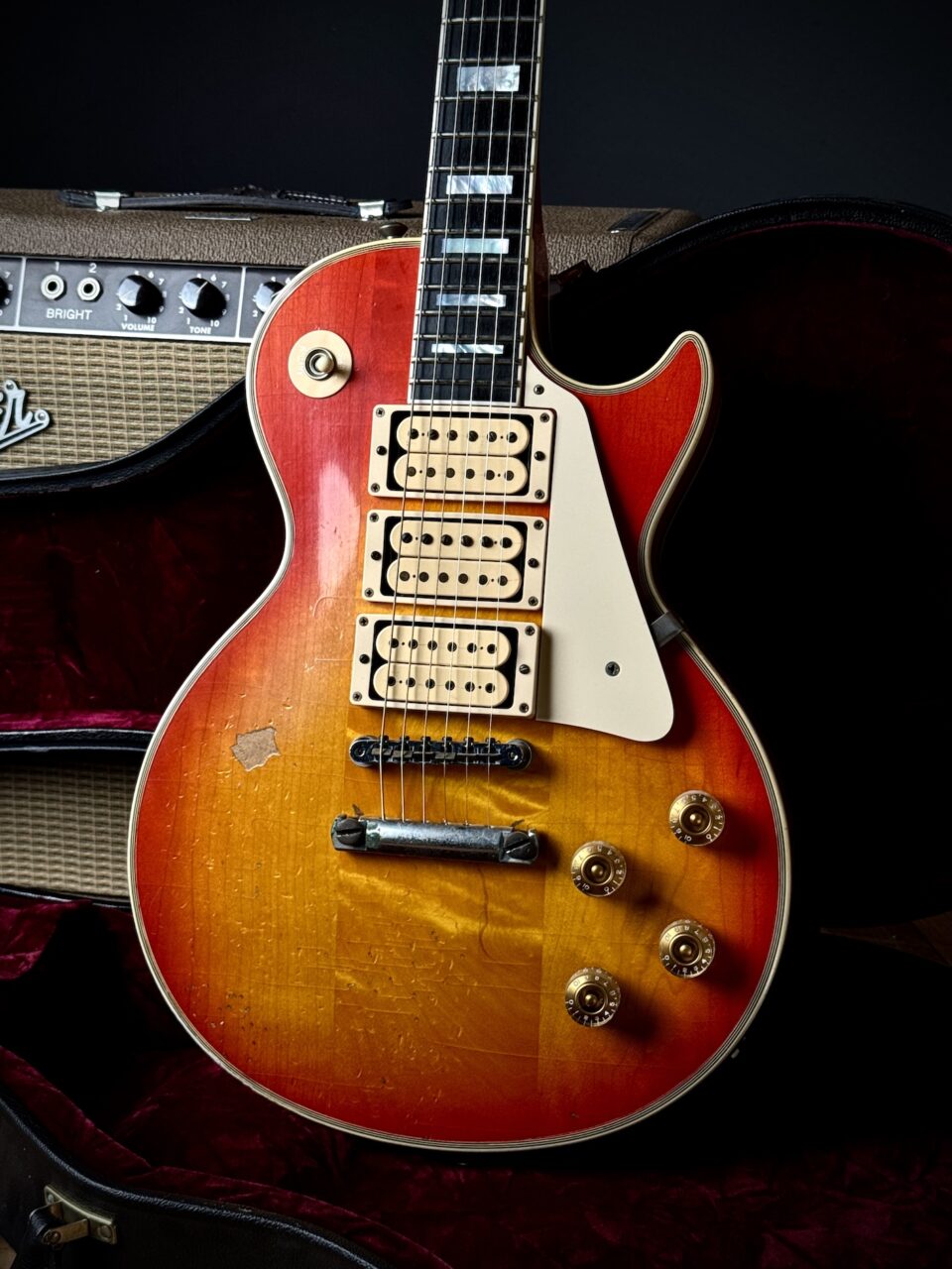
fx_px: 1760
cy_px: 634
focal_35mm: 48
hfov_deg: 30.3
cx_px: 476
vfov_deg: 39.7
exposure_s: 1/222
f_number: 1.78
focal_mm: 6.76
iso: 64
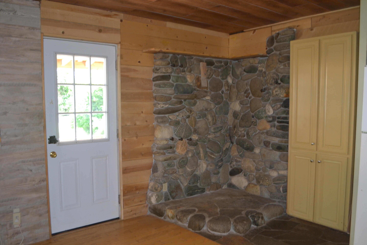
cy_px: 122
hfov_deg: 61.9
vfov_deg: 43.6
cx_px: 184
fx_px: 306
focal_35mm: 30
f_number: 3.8
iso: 560
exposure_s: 1/30
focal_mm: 20
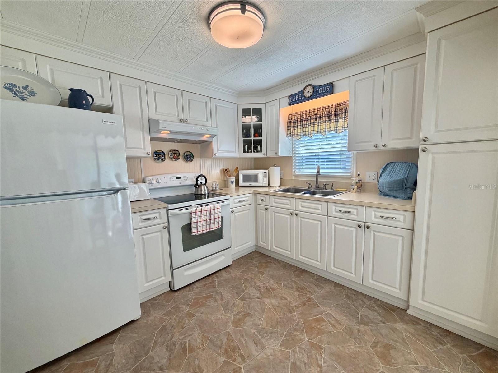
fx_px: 201
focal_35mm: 14
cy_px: 186
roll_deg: +1.1
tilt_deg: -7.1
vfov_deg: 85.7
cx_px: 249
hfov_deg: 102.1
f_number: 2.2
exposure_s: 1/120
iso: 160
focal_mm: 2.22
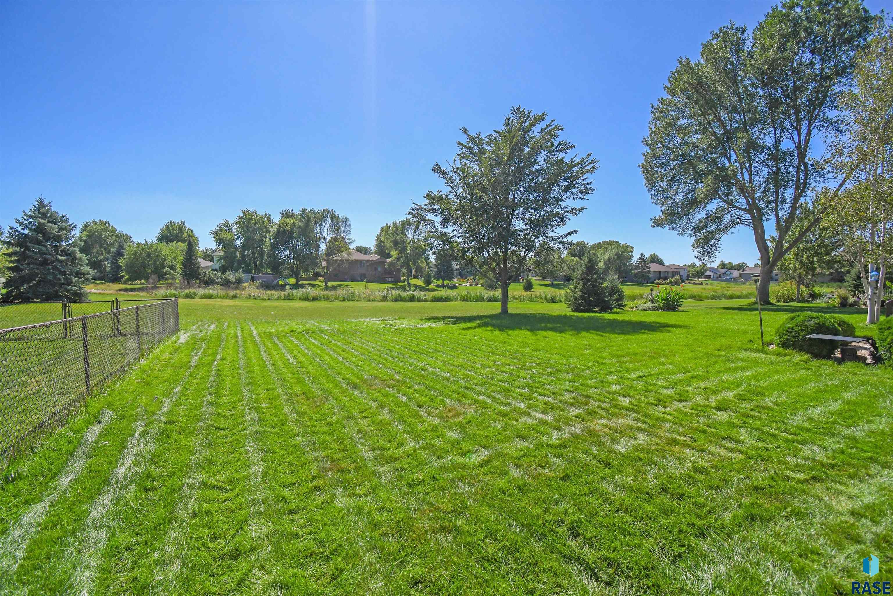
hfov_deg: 100.4
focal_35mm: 15
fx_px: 372
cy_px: 298
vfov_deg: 77.3
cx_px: 446
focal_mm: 10
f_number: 7.1
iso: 1250
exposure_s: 1/8000
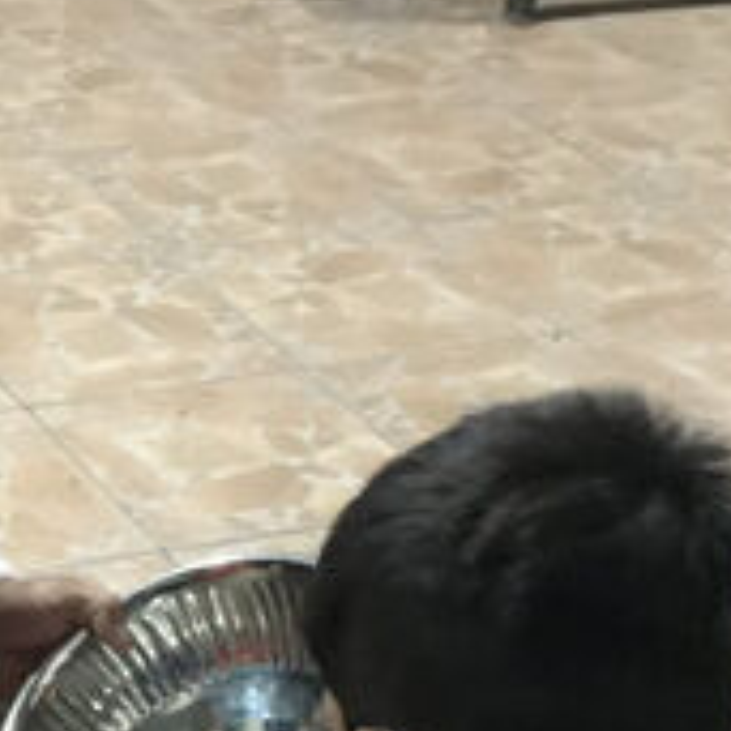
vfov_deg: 14.6
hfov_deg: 14.6
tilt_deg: -33.3
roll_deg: -2.9
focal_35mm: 116
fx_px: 2771
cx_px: -107
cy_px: 872
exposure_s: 1/6
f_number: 1.8
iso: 100
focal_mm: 3.99
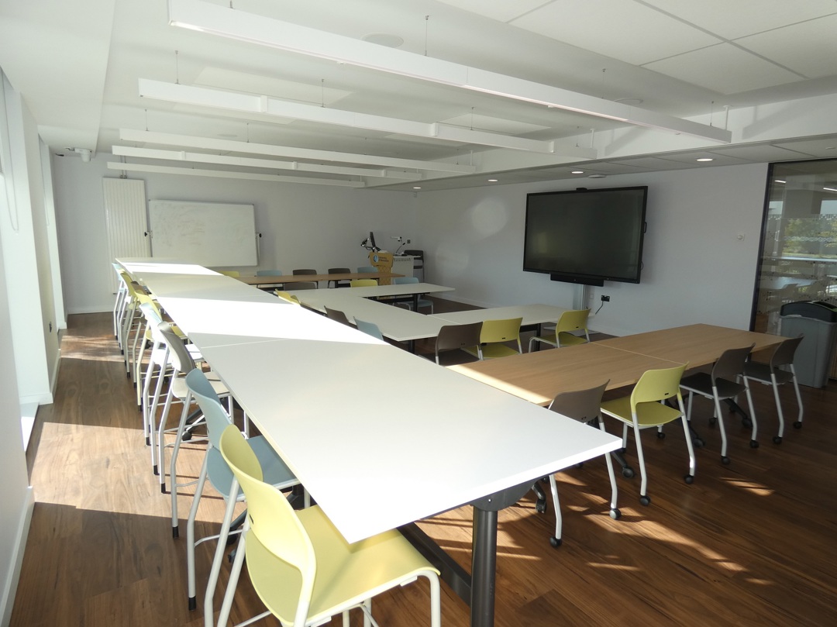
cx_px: 418
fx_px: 483
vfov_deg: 65.9
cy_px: 314
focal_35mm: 20
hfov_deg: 81.8
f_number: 2.8
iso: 80
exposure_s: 1/125
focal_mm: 3.6
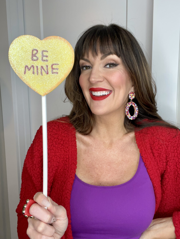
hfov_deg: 46.8
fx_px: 208
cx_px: 90
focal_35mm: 30
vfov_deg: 60.0
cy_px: 120
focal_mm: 2.71
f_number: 2.2
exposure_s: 1/60
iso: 100
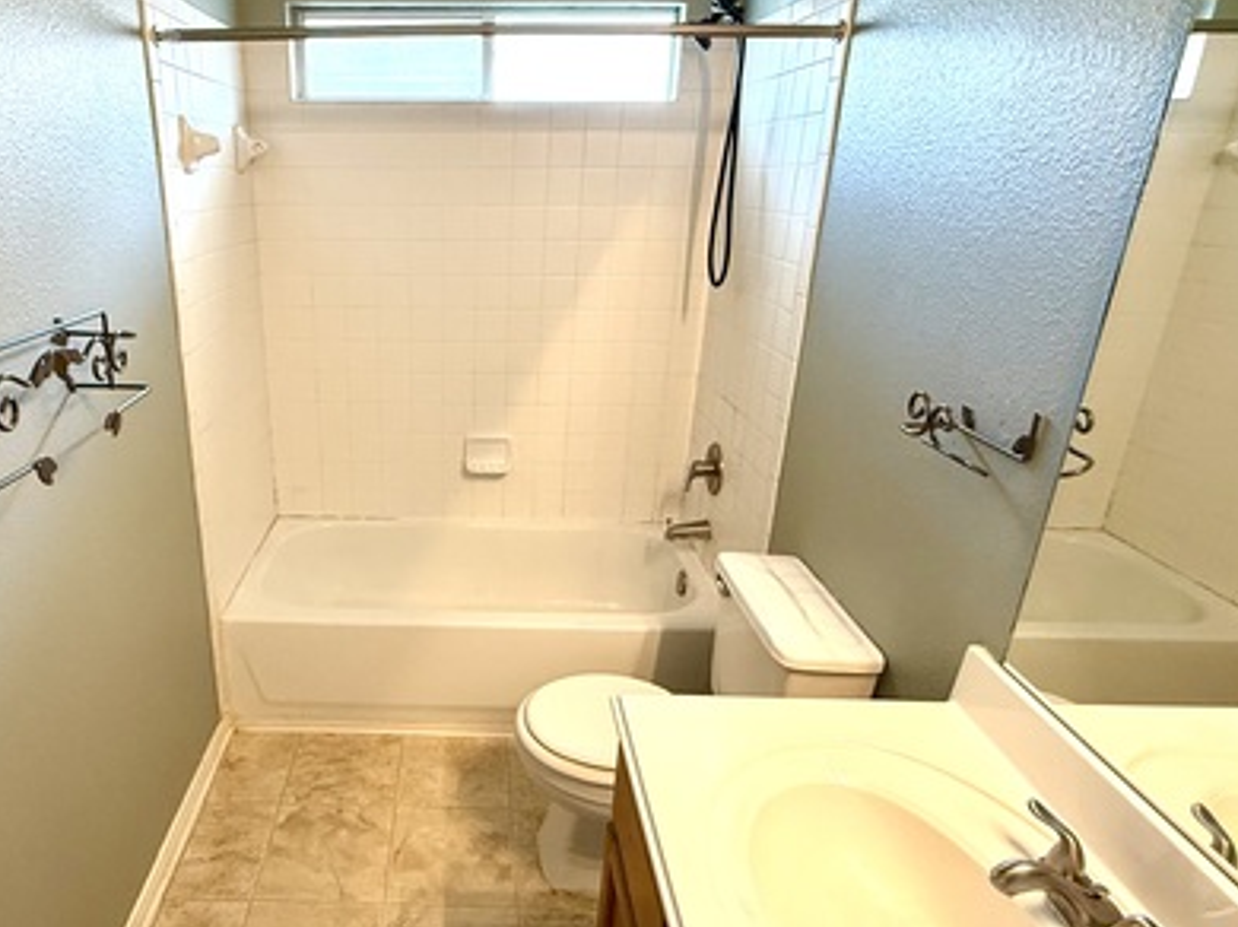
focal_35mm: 23
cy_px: 483
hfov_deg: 72.3
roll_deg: -0.3
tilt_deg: -21.1
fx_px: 822
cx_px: 441
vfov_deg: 58.8
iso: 250
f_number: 2.2
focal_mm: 2.22
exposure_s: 1/60
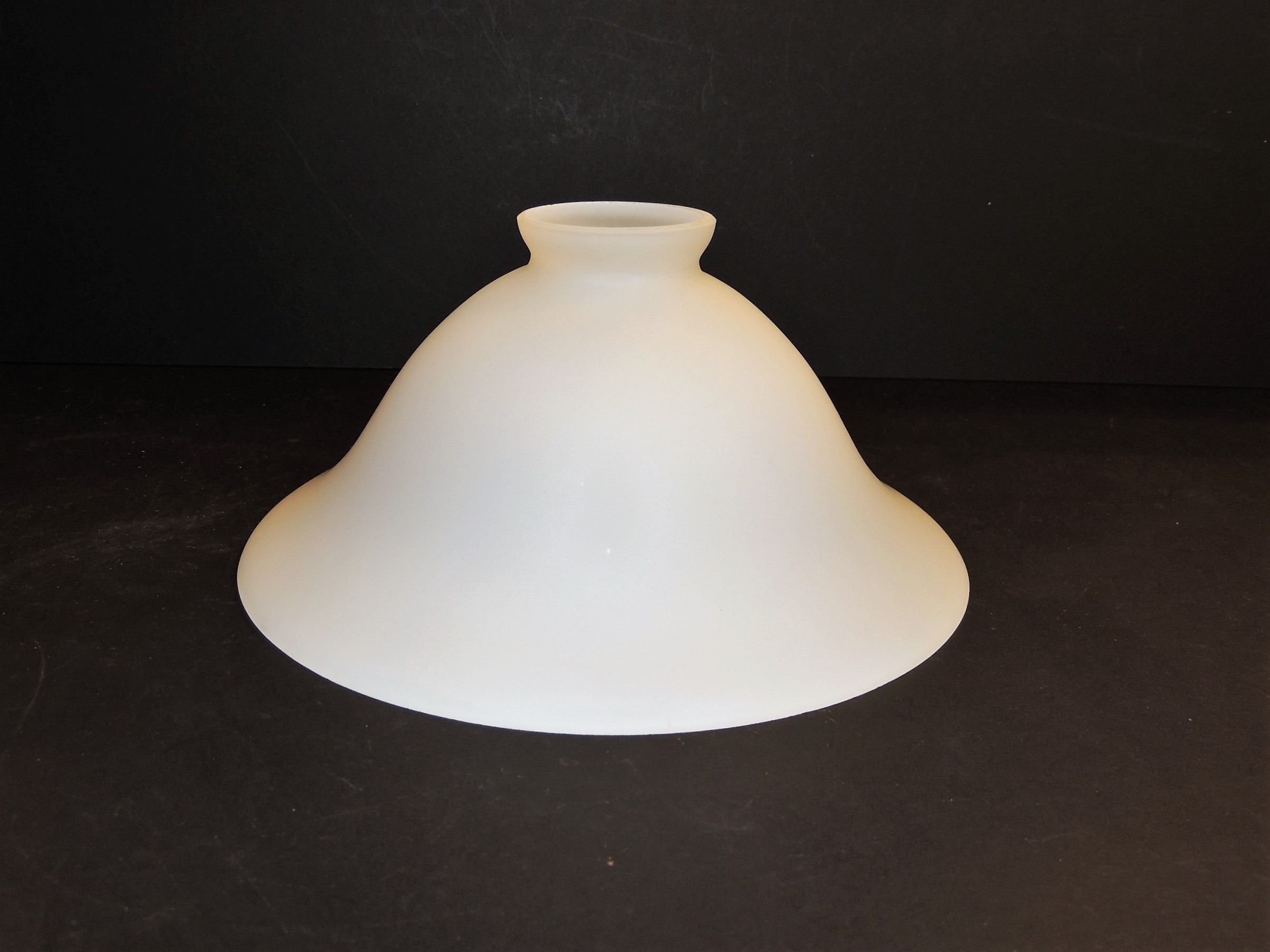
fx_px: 1284
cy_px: 476
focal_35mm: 35
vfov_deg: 40.7
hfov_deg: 52.6
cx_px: 635
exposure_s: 1/30
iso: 100
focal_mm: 6.2
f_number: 3.3
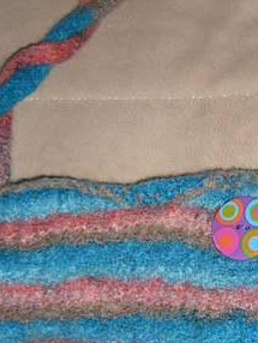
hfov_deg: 17.0
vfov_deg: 22.8
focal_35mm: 85
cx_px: 252
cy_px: 242
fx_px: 843
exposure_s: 1/60
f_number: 2.7
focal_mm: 6.2
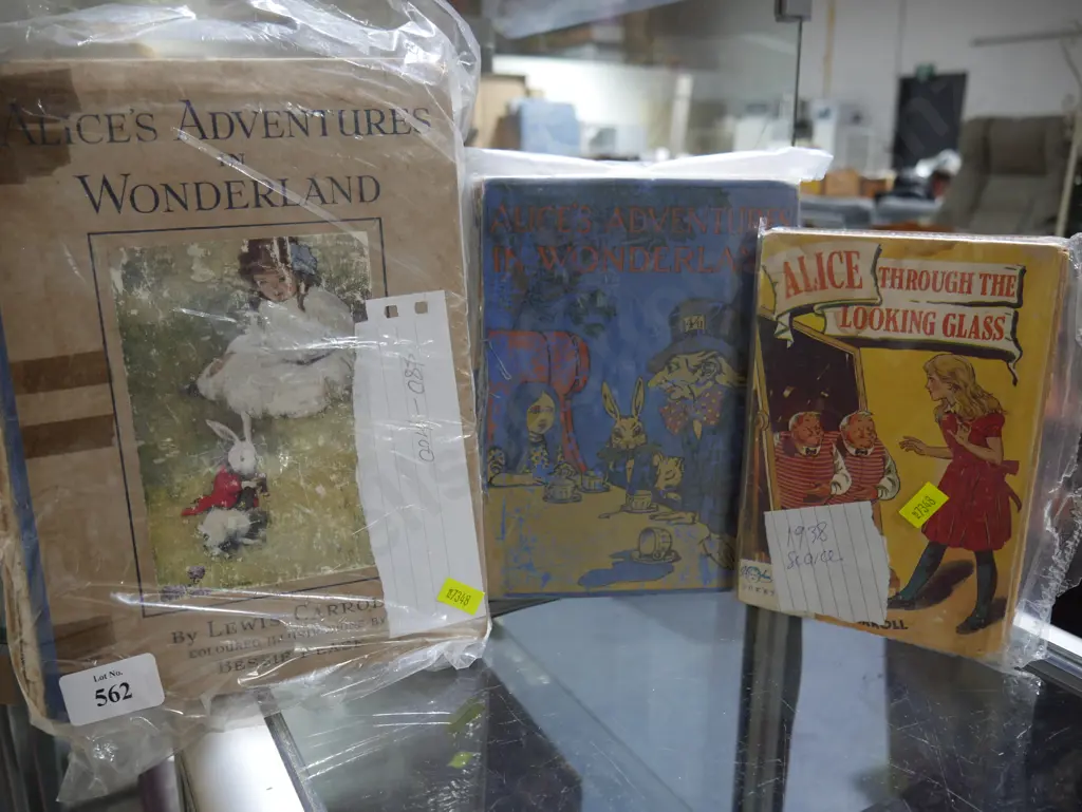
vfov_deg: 49.8
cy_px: 406
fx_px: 876
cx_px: 541
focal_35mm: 28
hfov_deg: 63.4
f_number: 3.5
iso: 400
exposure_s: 1/60
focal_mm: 14
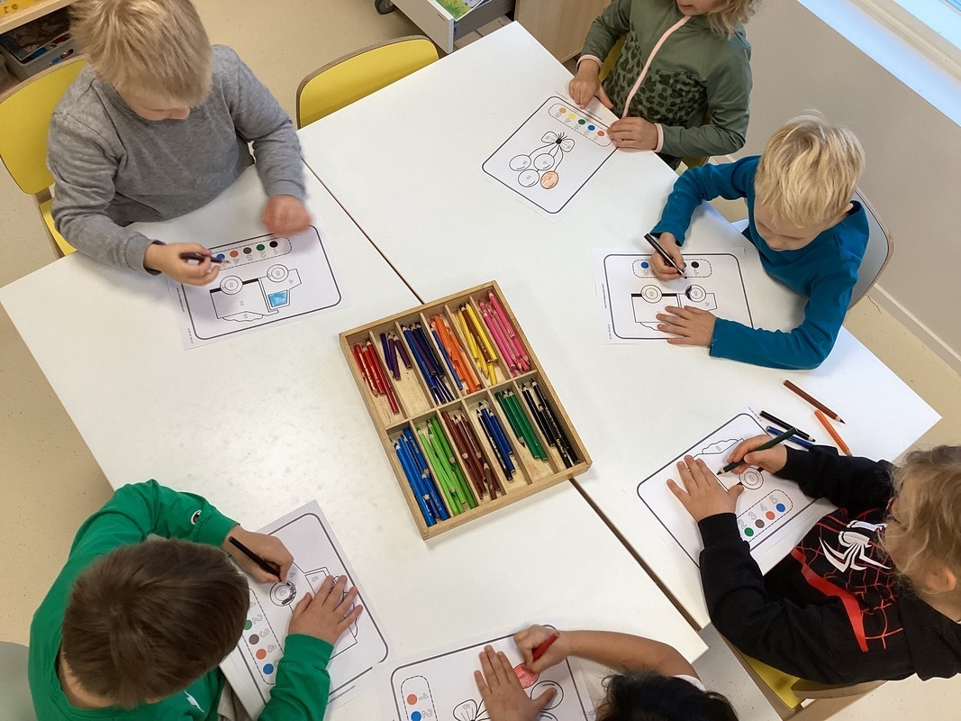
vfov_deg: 45.4
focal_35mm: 31
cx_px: 480
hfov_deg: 58.4
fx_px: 861
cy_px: 360
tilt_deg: -62.0
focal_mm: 3.3
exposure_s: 1/50
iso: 80
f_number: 2.4
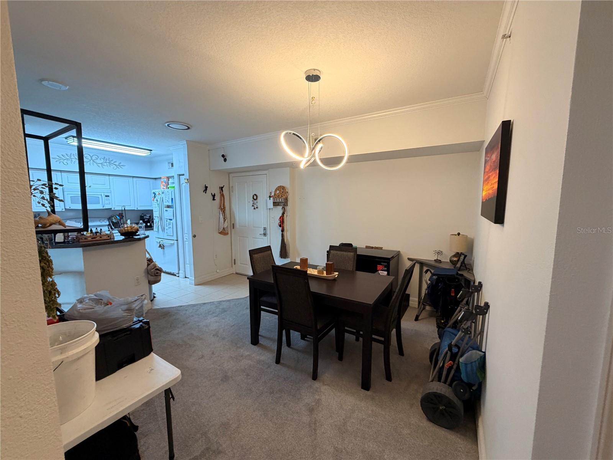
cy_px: 230
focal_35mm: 14
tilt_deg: -6.7
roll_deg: -0.5
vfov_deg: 85.7
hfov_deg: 102.1
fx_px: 248
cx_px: 306
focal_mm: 2.22
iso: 200
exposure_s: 1/60
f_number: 2.2
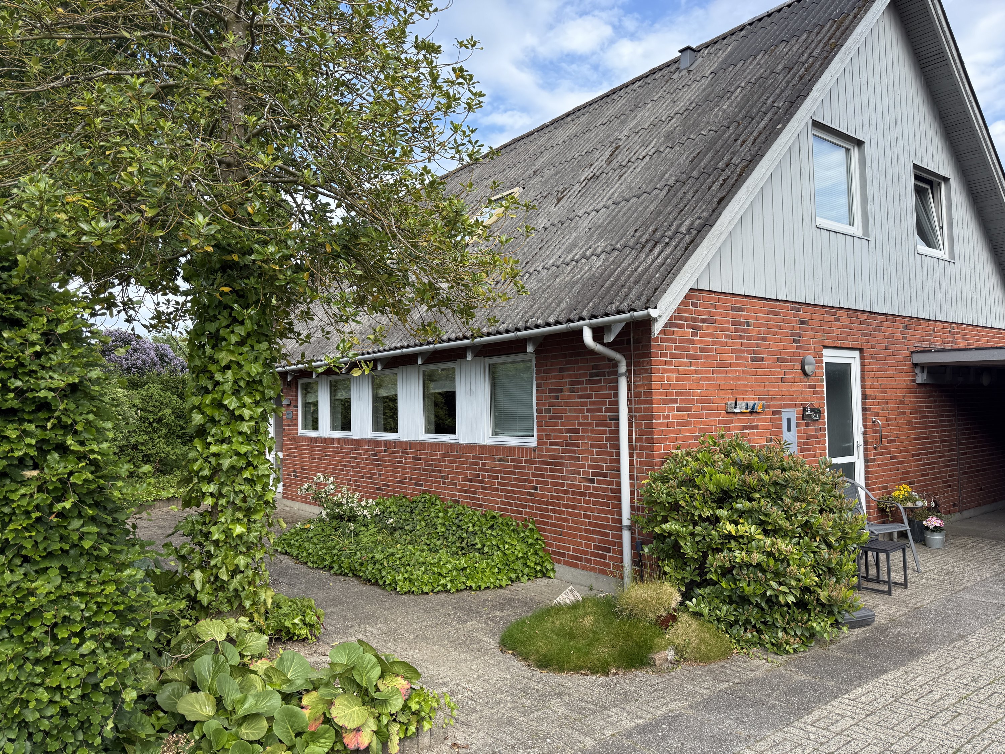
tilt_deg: +1.6
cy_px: 377
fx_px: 697
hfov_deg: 71.6
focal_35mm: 24
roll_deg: +1.0
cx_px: 502
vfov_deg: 56.8
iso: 100
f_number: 1.78
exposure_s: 1/1949
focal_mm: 6.76
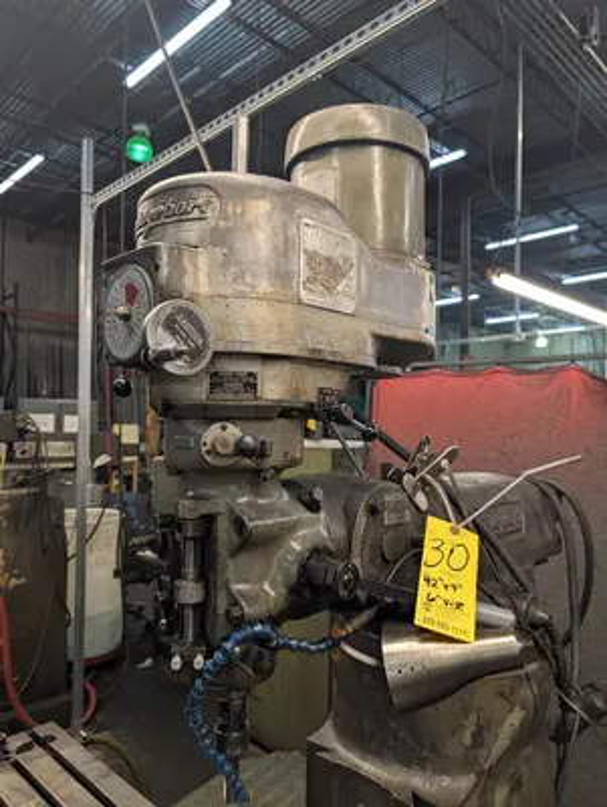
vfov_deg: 71.5
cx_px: 304
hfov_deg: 56.9
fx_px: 560
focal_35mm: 24
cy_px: 404
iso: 237
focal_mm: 6.9
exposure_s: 1/120
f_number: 1.68
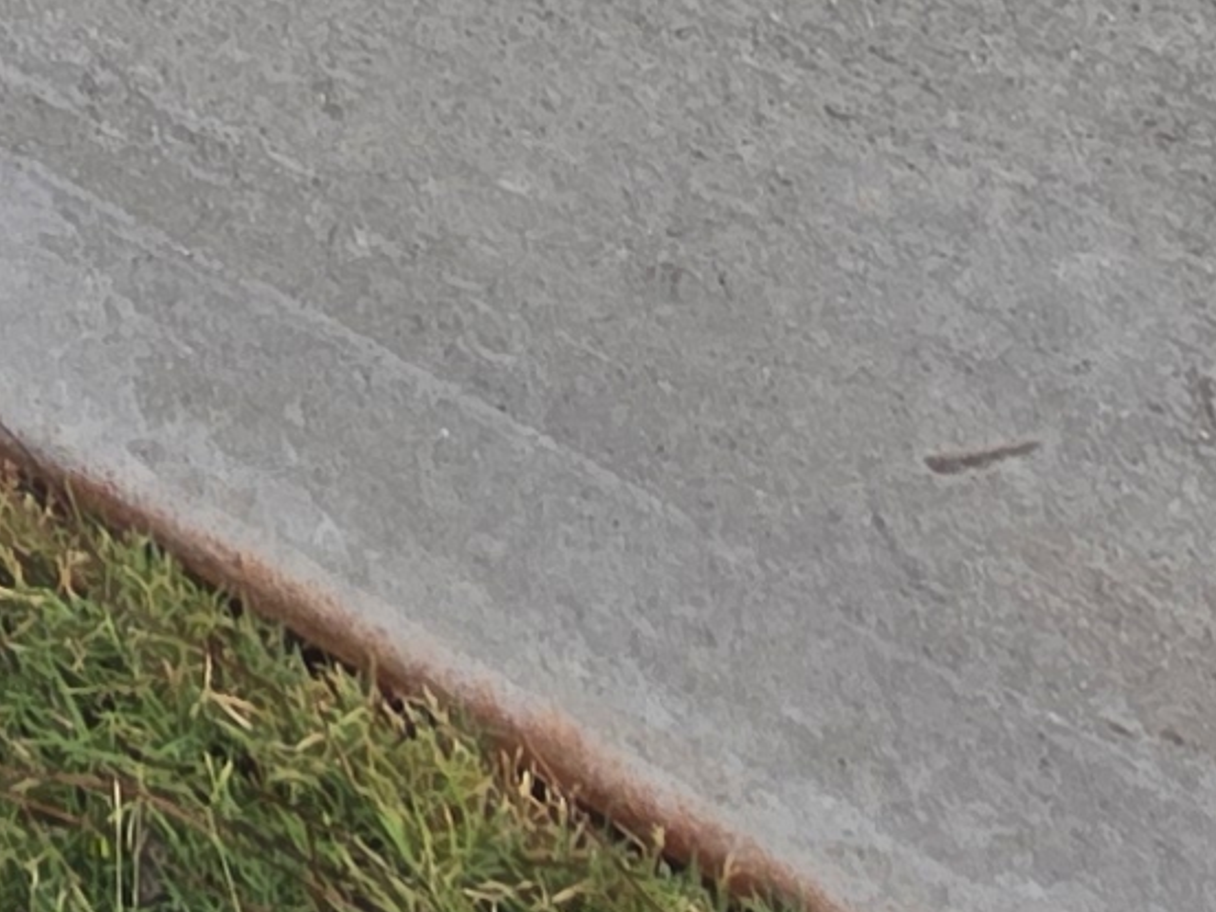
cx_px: -128
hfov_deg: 19.9
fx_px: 3303
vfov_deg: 10.7
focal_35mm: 94
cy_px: -1850
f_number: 1.9
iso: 32
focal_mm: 2.2
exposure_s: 1/120
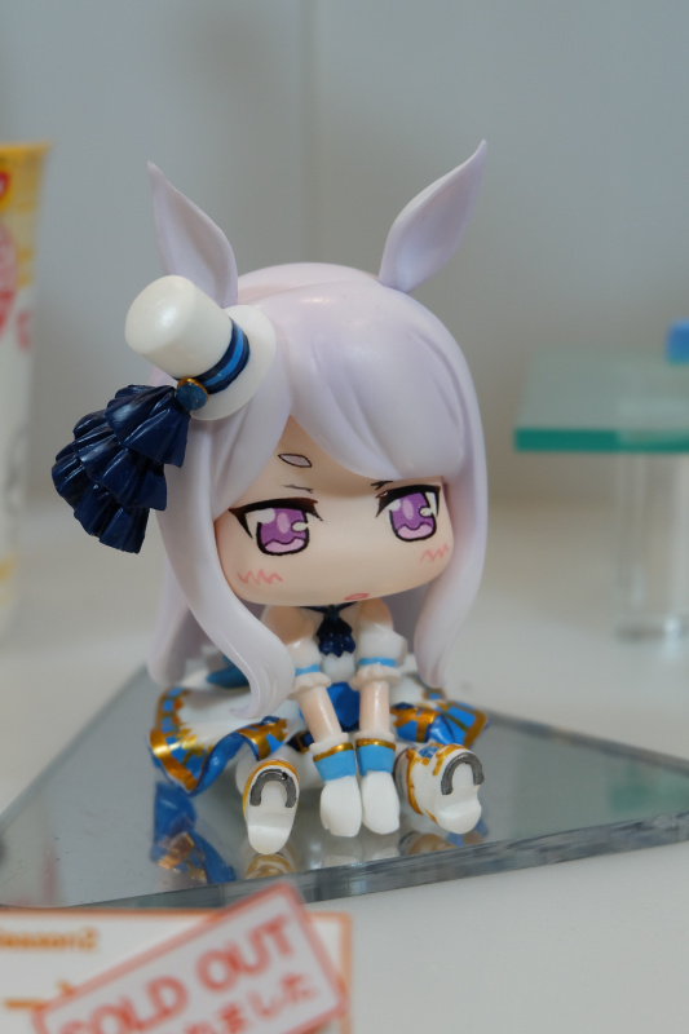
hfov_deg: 22.6
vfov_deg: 33.4
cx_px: 344
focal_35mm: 60
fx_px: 1723
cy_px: 517
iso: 1250
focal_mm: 40.2
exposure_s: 1/125
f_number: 5.3
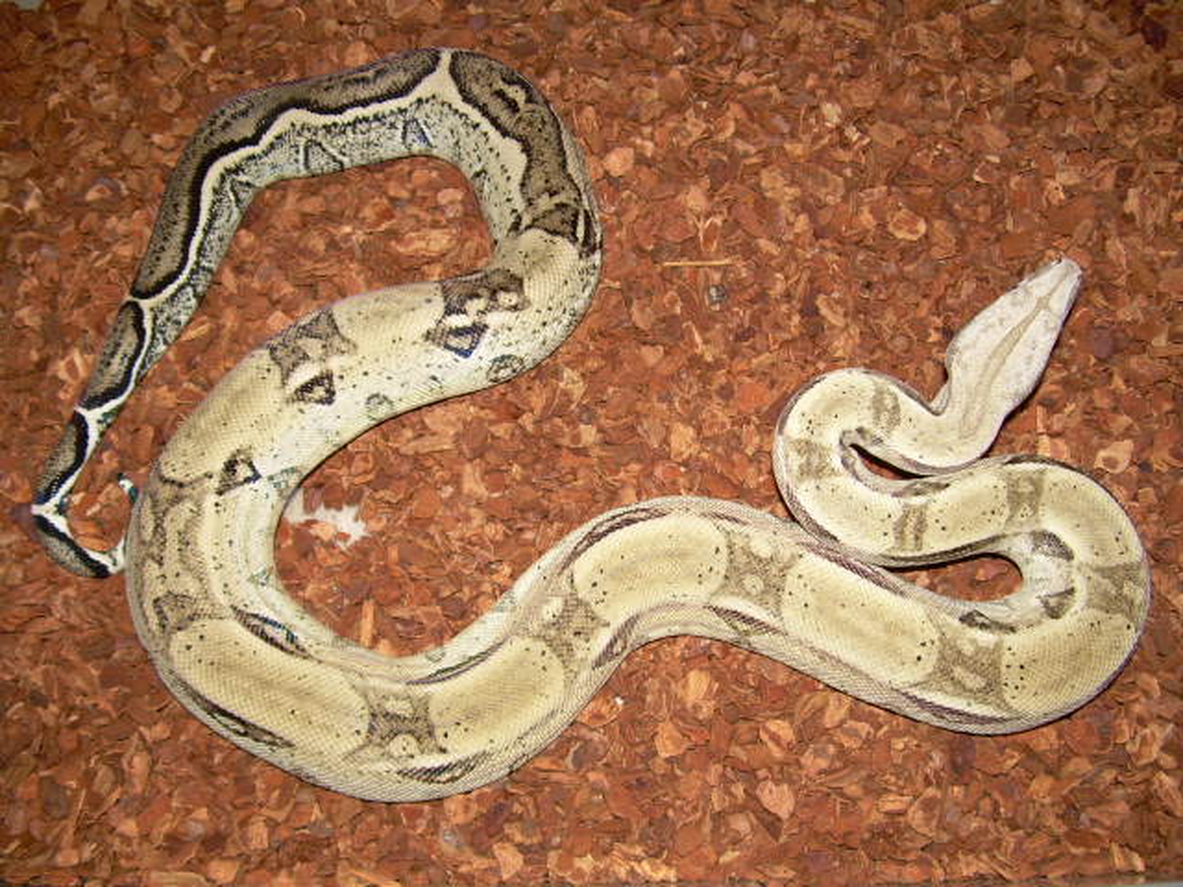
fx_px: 1299
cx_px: 592
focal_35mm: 38
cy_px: 444
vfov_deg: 37.7
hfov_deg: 49.0
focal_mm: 6.3
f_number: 2.8
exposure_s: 1/60
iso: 50
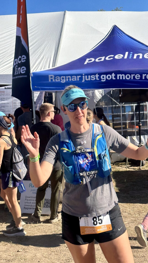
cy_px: 131
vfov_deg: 39.2
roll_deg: +4.4
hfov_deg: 22.6
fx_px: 370
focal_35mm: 53
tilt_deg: -7.5
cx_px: 91
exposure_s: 1/4016
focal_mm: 6.86
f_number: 1.78
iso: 64
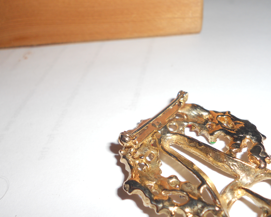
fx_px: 305
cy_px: 100
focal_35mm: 38
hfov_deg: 47.9
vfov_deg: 39.1
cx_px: 131
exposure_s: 1/25
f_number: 8.8
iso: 80
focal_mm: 5.8
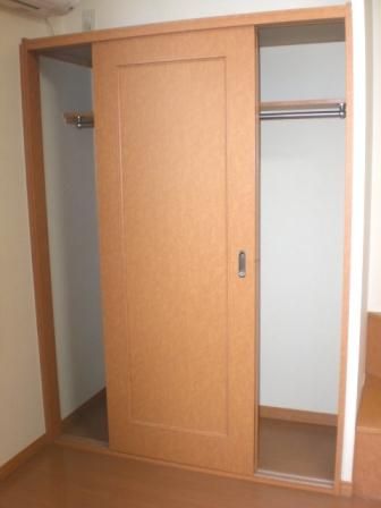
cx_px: 190
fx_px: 558
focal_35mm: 38
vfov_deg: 49.0
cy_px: 254
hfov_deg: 37.7
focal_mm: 6.3
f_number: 3.1
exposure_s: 1/60
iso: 200
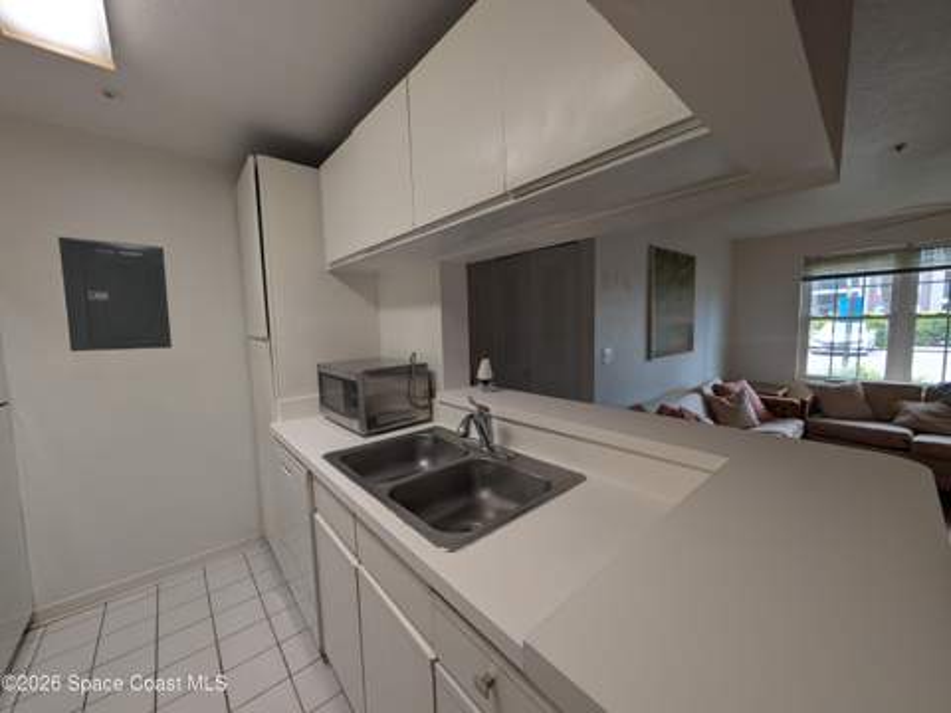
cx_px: 476
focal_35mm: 12
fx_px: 330
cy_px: 356
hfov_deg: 110.5
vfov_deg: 94.5
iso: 57
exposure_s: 1/60
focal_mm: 2.02
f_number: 1.7
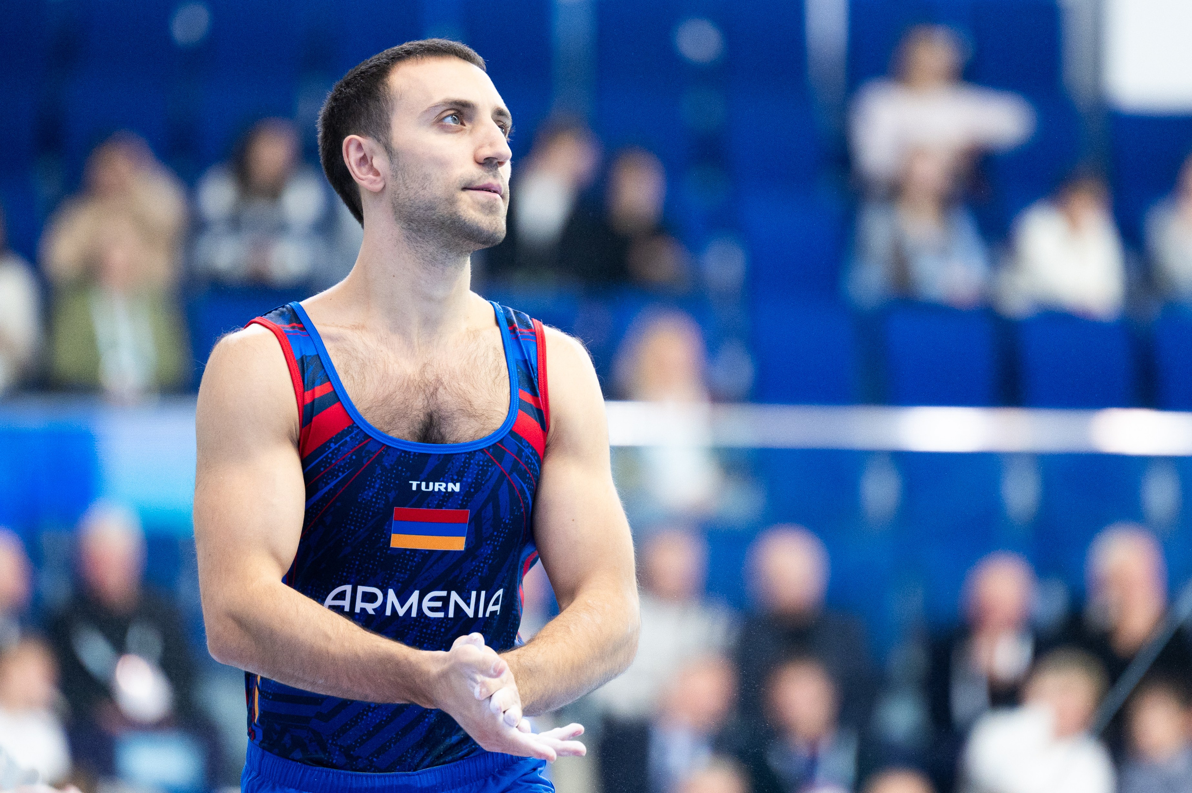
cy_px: 360
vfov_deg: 4.2
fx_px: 10841
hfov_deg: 6.3
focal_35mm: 328
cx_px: 586
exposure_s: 1/800
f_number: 2.8
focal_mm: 200
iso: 2000
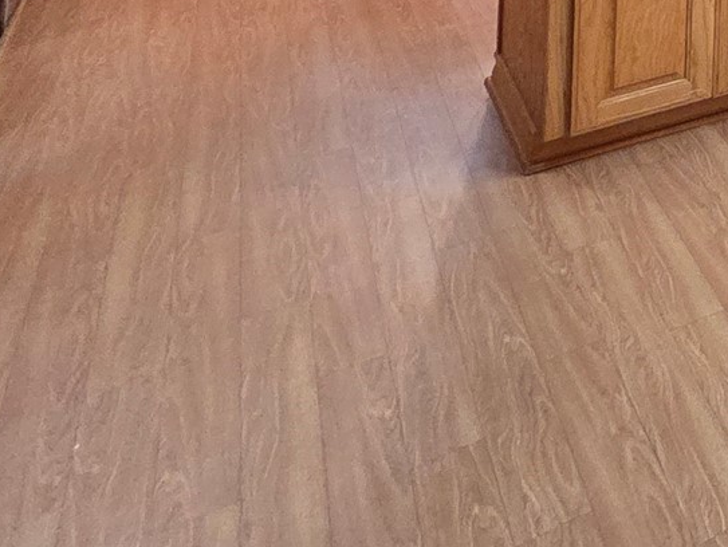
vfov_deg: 20.3
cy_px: -460
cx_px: 1231
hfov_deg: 24.1
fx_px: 1031
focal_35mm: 49
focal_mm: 2.2
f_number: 2.2
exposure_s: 1/60
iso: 800
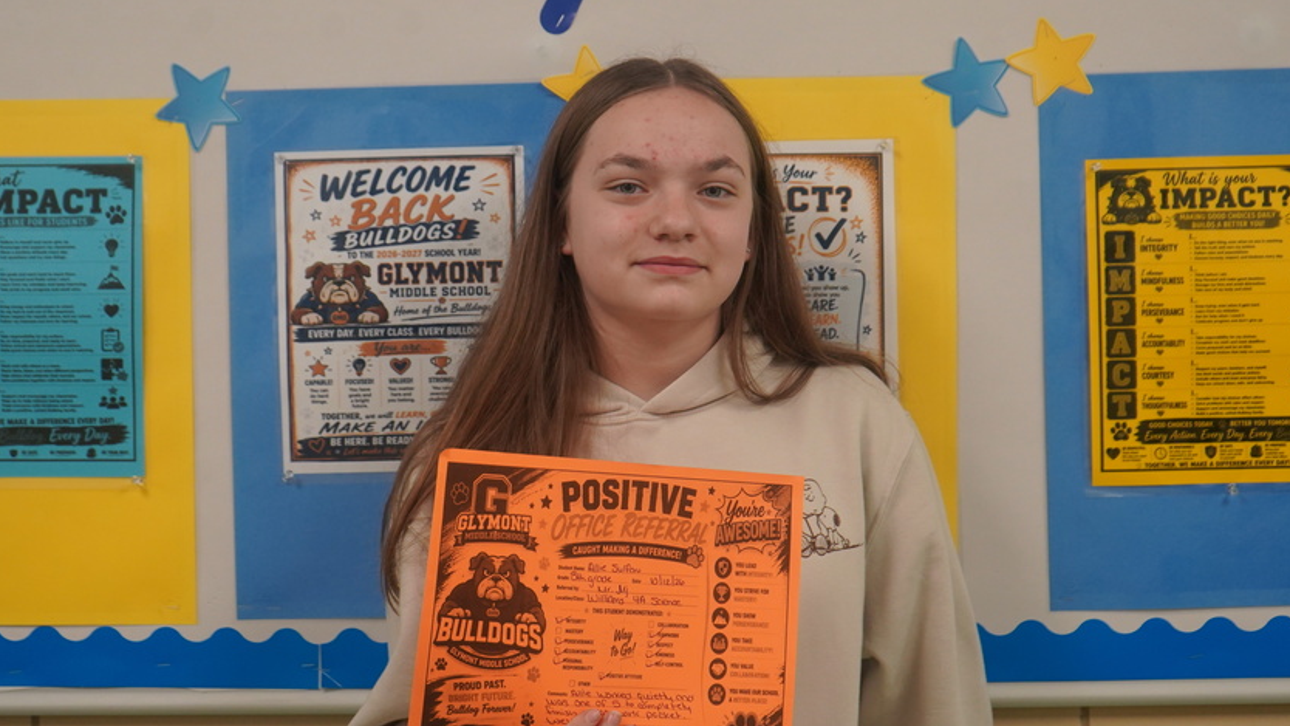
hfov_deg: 29.3
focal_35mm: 72
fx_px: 2463
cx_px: 603
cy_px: 265
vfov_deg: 16.7
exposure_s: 1/160
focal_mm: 56
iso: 1600
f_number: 5
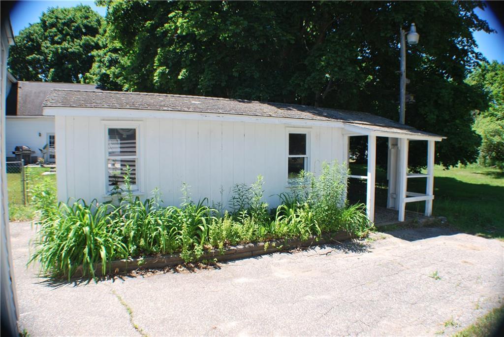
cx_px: 252
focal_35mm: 30
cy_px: 168
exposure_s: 1/160
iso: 100
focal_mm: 20
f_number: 6.3
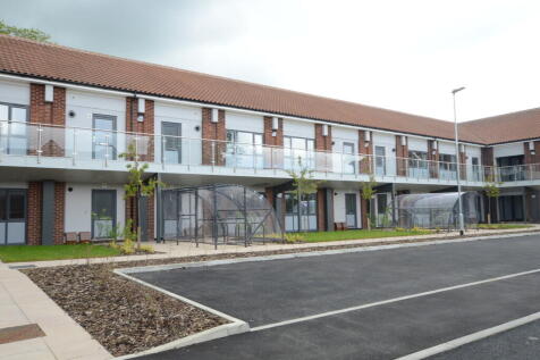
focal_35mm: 30
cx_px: 270
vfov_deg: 43.6
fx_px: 450
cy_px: 180
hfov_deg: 61.9
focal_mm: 20
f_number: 13
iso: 250
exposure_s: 1/30
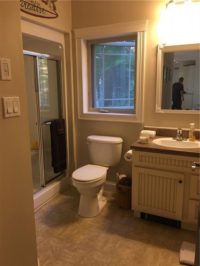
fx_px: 223
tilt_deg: -10.1
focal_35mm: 29
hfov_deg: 48.2
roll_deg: +0.5
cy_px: 133
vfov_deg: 61.7
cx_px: 100
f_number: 2.2
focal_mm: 4.15
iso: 32
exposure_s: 1/15
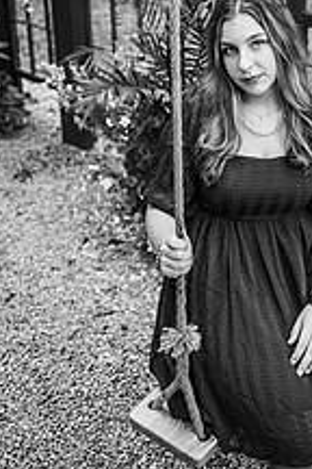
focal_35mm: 50
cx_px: 256
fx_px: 650
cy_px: 50
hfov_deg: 26.4
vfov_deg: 37.1
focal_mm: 24
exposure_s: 1/320
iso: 400
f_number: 2.2
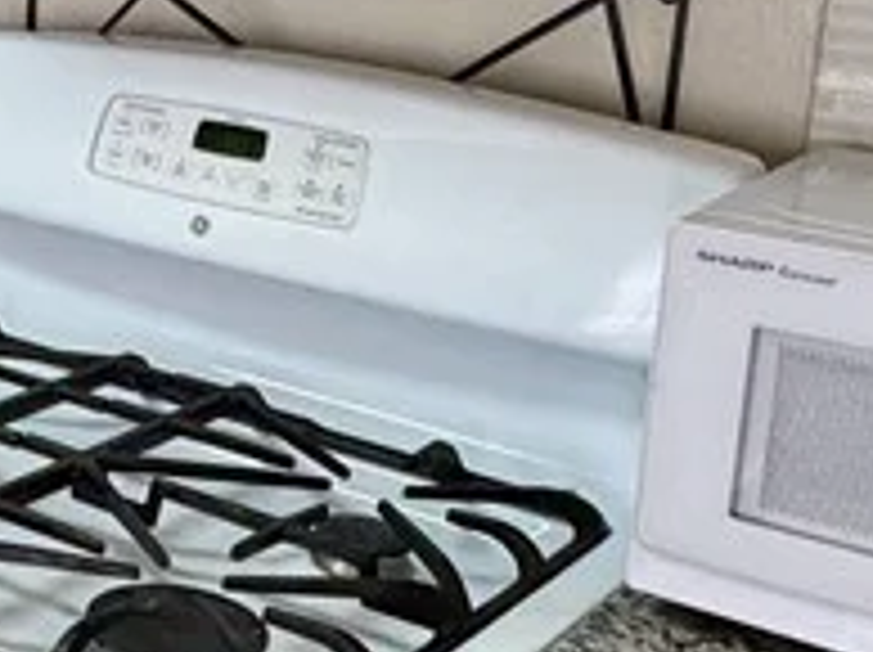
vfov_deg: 19.6
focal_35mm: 74
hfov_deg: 23.1
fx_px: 1864
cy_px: 112
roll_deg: -0.6
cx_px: -288
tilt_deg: -11.9
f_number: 2.2
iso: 160
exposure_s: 1/120
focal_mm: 2.22
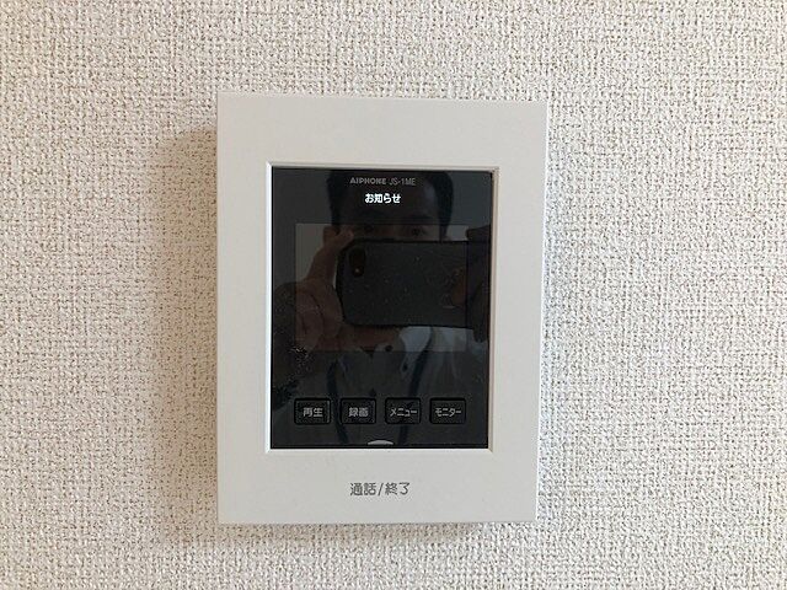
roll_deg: +0.3
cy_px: 295
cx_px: 394
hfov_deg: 63.4
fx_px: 637
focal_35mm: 28
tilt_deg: -2.4
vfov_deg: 49.7
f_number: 1.8
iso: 25
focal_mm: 3.99
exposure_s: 1/40
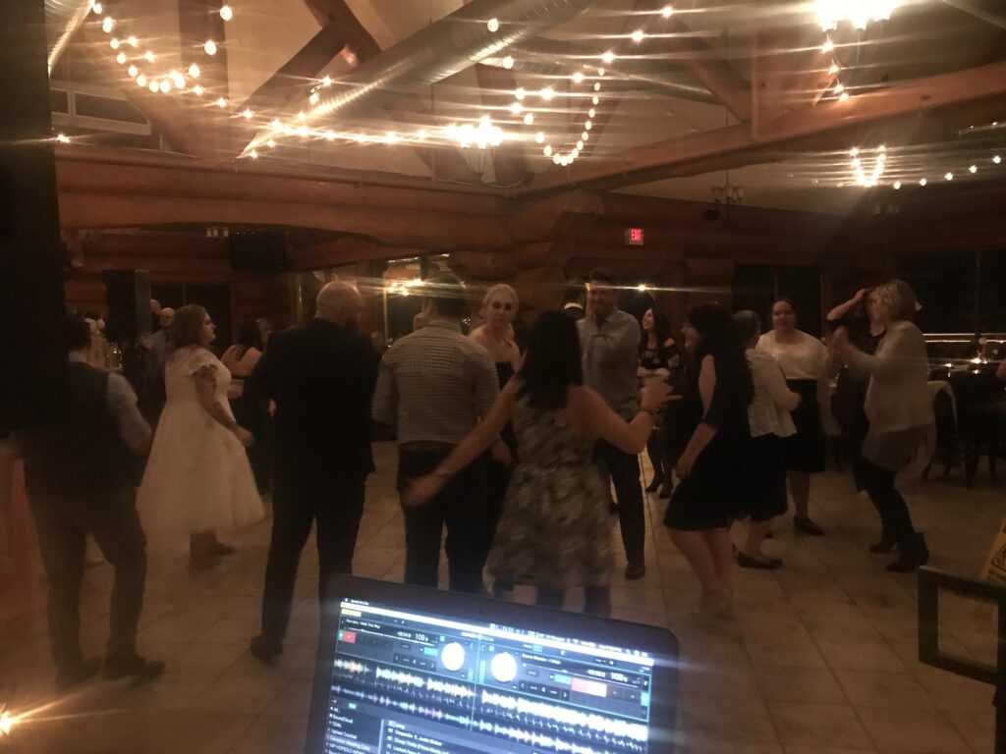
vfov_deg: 49.7
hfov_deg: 63.4
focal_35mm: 28
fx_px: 814
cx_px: 503
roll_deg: +1.3
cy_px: 377
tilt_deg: -4.2
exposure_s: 1/4
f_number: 1.8
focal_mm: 3.99
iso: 100
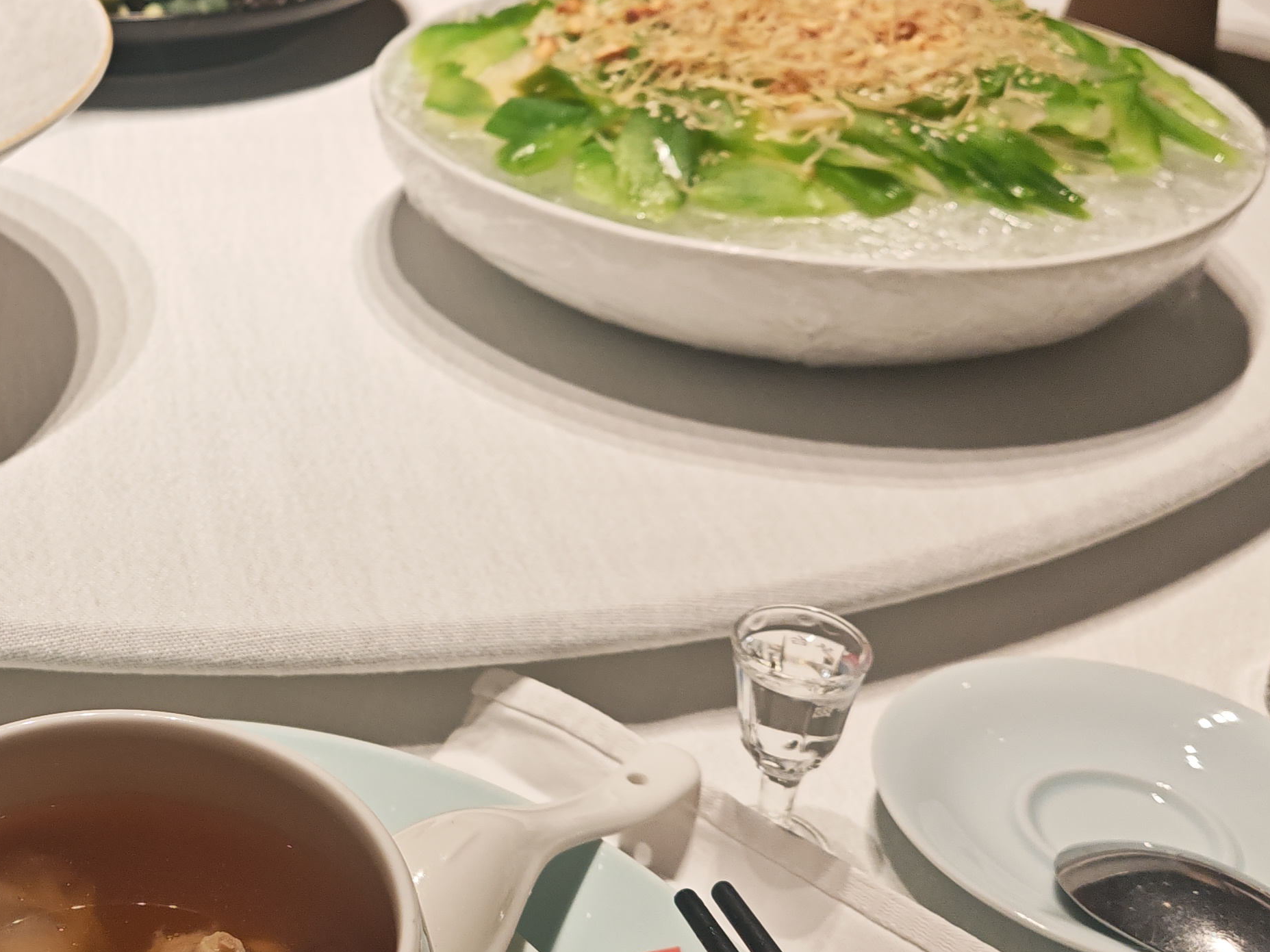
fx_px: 1944
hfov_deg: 34.2
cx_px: 134
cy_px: 374
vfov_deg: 27.5
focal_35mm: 53
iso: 64
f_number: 1.9
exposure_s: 1/50
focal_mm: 6.67
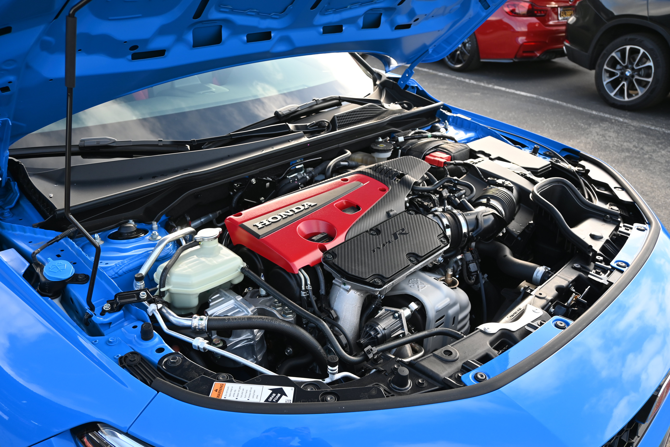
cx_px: 335
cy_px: 224
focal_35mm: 29
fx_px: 544
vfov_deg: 44.6
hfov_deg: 63.2
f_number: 4
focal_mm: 19.5
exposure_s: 1/250
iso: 200
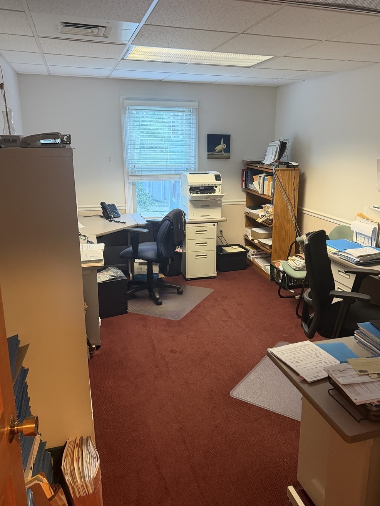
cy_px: 240
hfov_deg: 49.6
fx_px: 410
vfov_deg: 63.4
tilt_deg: -13.6
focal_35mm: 28
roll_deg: -0.6
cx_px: 215
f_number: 1.78
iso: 500
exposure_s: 1/60
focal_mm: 6.76
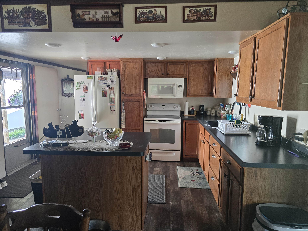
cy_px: 116
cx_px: 154
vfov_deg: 58.9
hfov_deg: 73.9
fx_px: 205
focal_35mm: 23
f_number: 1.7
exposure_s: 1/120
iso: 250
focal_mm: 6.3
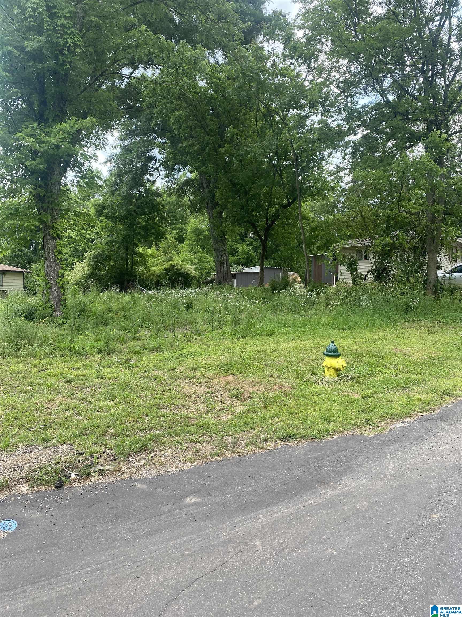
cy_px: 308
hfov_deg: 53.1
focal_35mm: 26
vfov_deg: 67.3
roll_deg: +0.4
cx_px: 231
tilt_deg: +0.8
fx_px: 463
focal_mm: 4.25
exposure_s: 1/562
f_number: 1.8
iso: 32
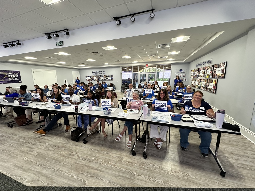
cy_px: 96
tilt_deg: -9.4
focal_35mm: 14
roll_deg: +0.6
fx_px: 103
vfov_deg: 85.7
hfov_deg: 102.1
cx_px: 128
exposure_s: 1/120
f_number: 2.2
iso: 200
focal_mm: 2.22
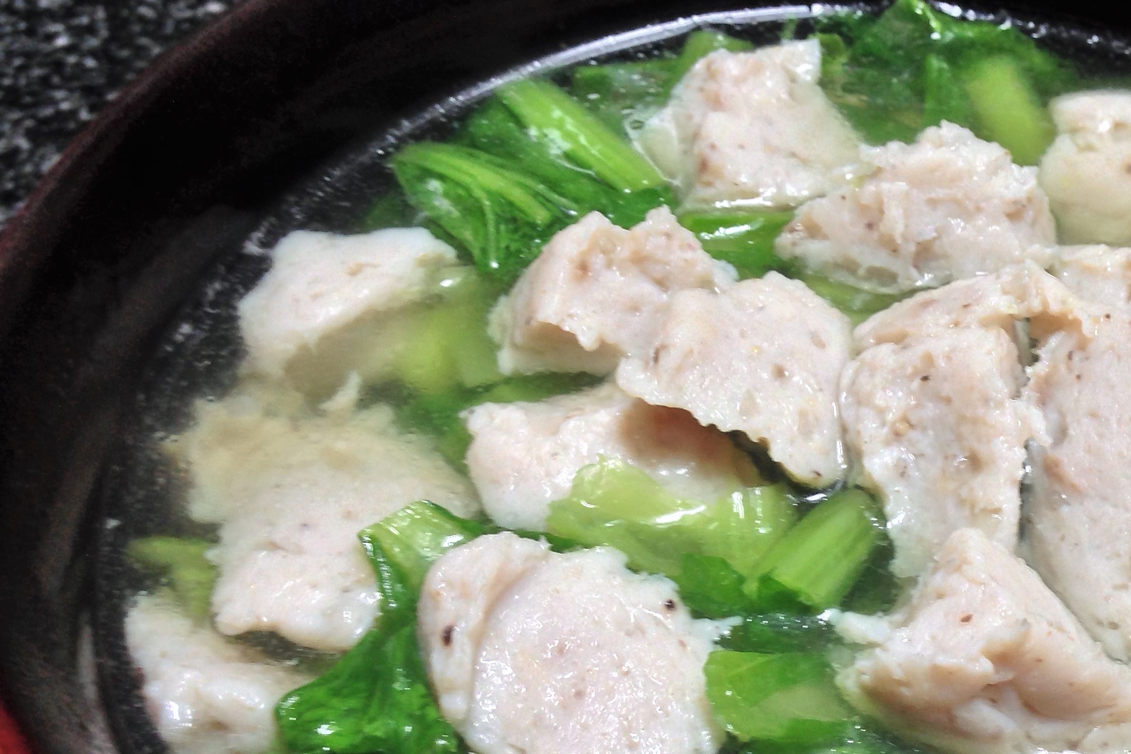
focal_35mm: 57
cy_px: 536
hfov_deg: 34.6
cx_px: 791
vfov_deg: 23.6
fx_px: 1791
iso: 50
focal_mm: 4.12
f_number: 2.4
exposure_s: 1/40
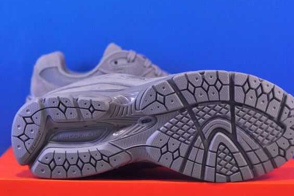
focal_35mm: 106
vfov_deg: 12.9
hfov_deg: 19.3
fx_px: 866
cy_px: 73
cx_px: 146
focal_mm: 50
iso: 250
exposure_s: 1/320
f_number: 2.5
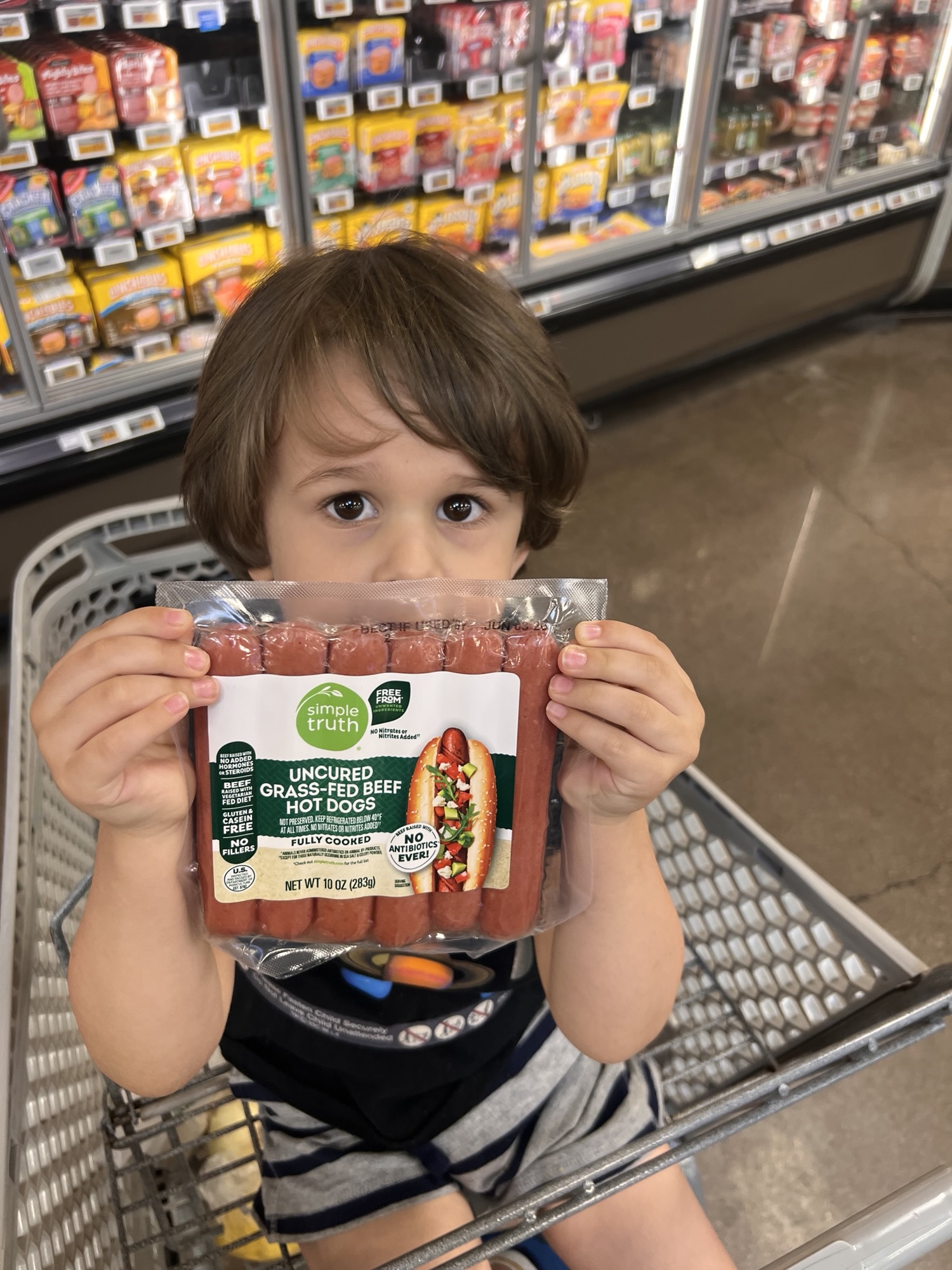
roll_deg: -2.6
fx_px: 953
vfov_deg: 67.3
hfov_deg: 53.1
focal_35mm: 26
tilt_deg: -41.5
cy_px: 635
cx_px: 476
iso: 125
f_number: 1.5
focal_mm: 5.7
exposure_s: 1/121
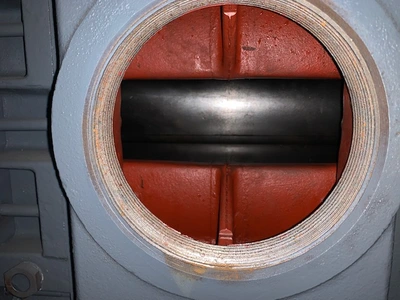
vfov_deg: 53.1
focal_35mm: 26
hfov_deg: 67.3
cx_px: 200
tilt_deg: -7.8
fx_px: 300
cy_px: 150
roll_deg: +1.1
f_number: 1.8
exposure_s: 1/48
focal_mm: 4.25
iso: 25
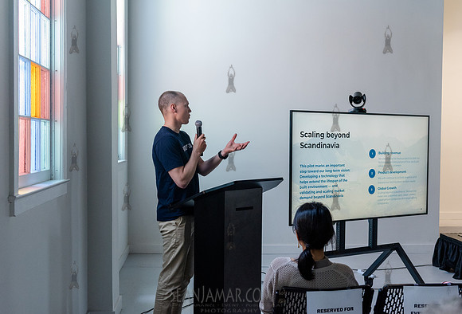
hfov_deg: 41.1
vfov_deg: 28.6
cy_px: 156
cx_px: 236
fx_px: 615
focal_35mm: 48
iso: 4000
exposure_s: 1/320
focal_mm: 45
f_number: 4
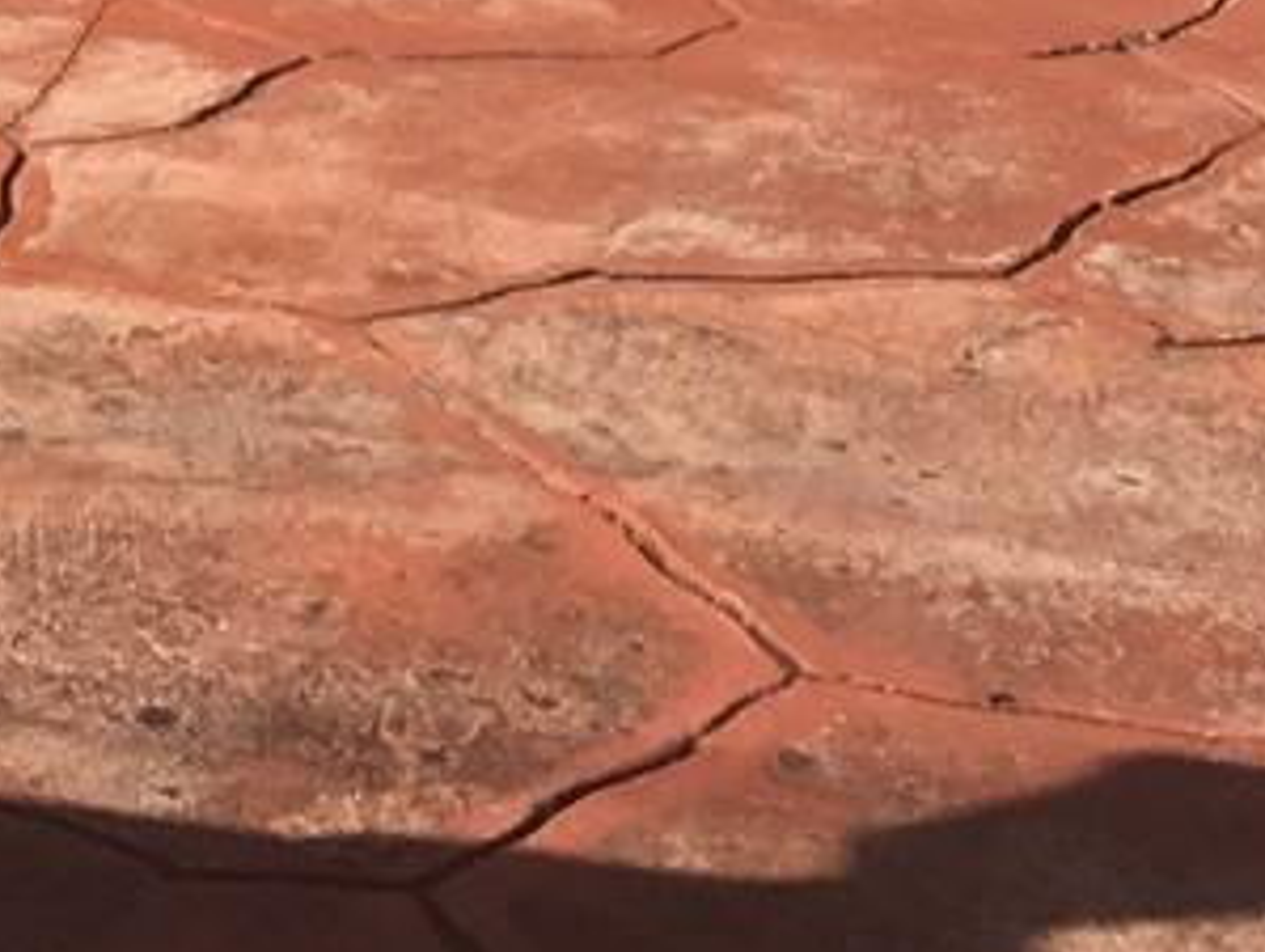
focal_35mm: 155
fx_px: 5671
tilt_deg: -0.2
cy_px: -1130
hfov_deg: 12.3
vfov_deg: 8.9
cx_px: -372
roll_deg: -0.9
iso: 25
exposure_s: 1/1672
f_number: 2.2
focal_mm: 4.15
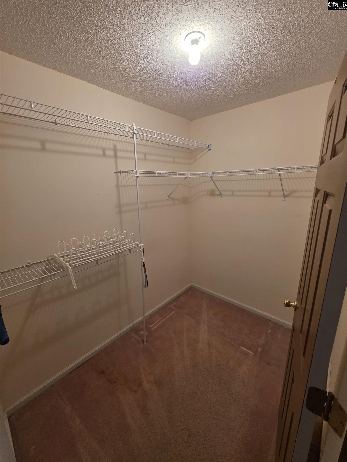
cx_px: 174
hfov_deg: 89.9
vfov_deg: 106.2
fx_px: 174
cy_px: 231
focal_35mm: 13
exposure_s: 1/120
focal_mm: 2.2
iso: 200
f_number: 1.9
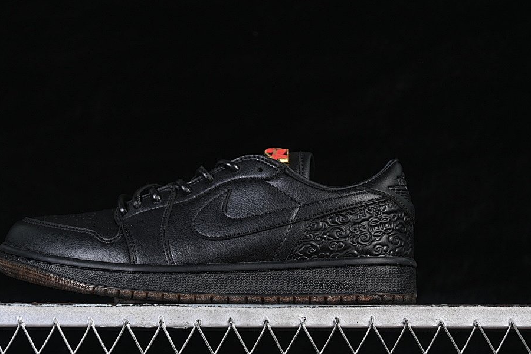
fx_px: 1327
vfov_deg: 15.2
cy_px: 172
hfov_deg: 22.6
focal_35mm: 90
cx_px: 213
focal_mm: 50
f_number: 6.3
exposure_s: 1/60
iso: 160
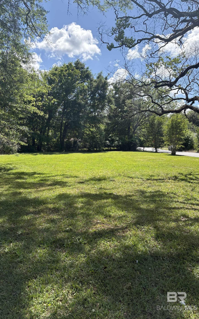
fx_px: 243
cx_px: 91
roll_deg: -0.1
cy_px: 160
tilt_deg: -4.1
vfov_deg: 66.5
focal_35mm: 28
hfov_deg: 44.5
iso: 64
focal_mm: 5.96
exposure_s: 1/2639
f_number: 1.6
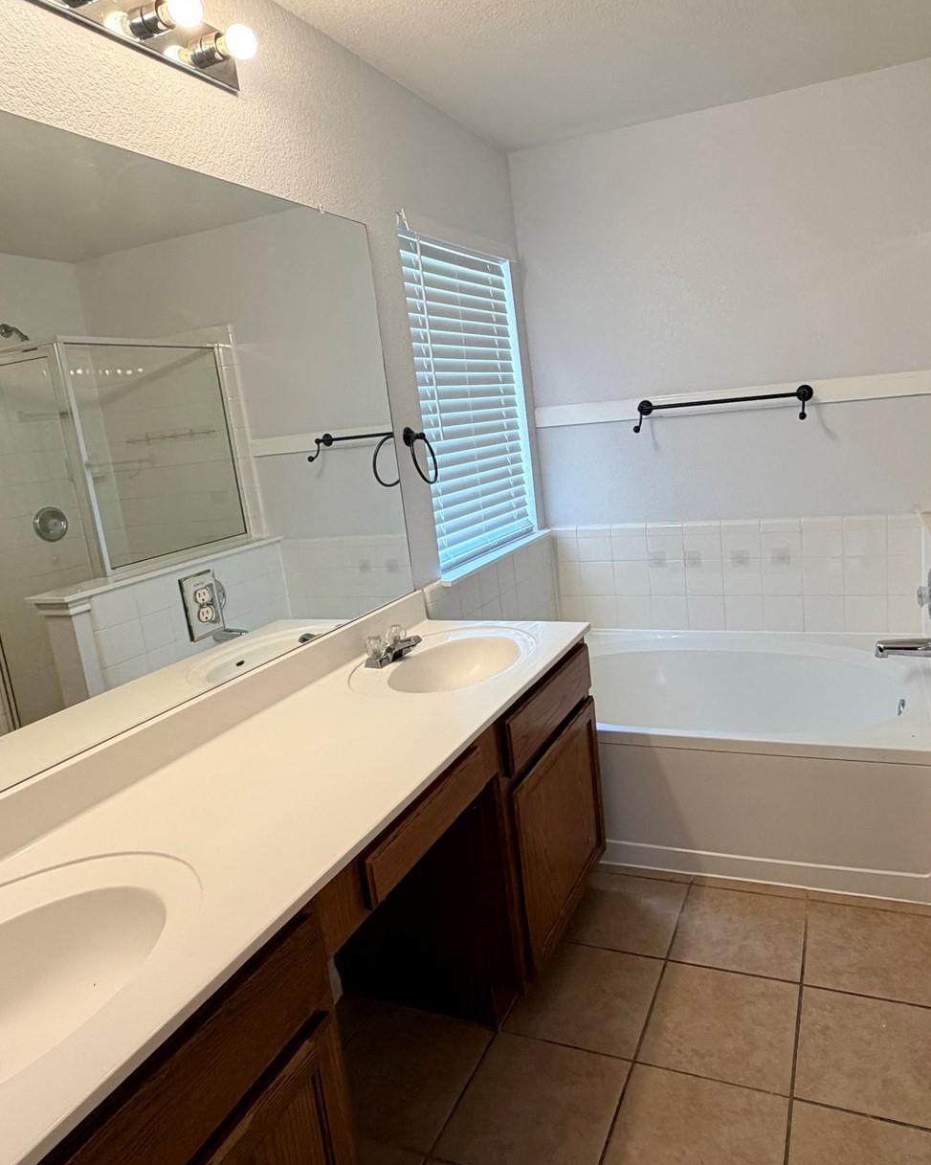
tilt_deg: -10.9
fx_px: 792
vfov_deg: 72.6
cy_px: 555
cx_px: 543
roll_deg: +5.9
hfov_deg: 60.5
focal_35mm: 23
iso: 250
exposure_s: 1/120
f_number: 2.2
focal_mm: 2.22
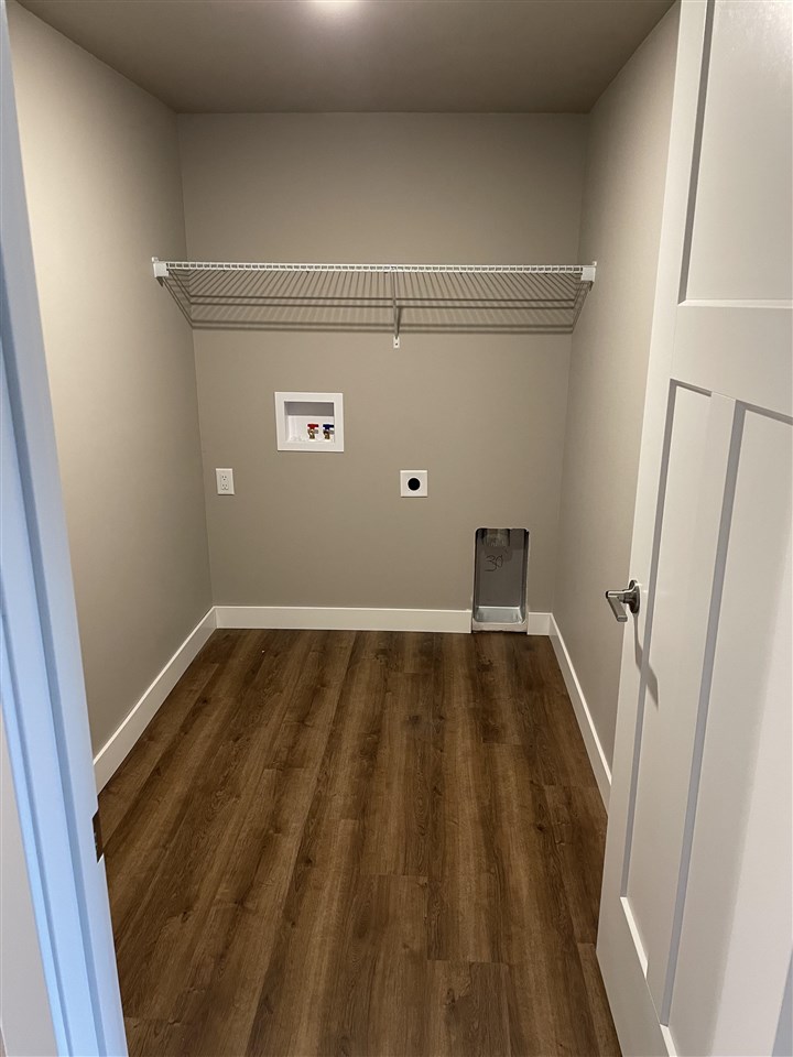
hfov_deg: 53.1
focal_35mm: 26
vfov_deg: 67.3
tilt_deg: -16.5
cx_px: 396
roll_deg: -0.6
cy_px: 528
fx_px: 794
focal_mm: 4.2
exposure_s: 1/60
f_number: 1.6
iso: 250
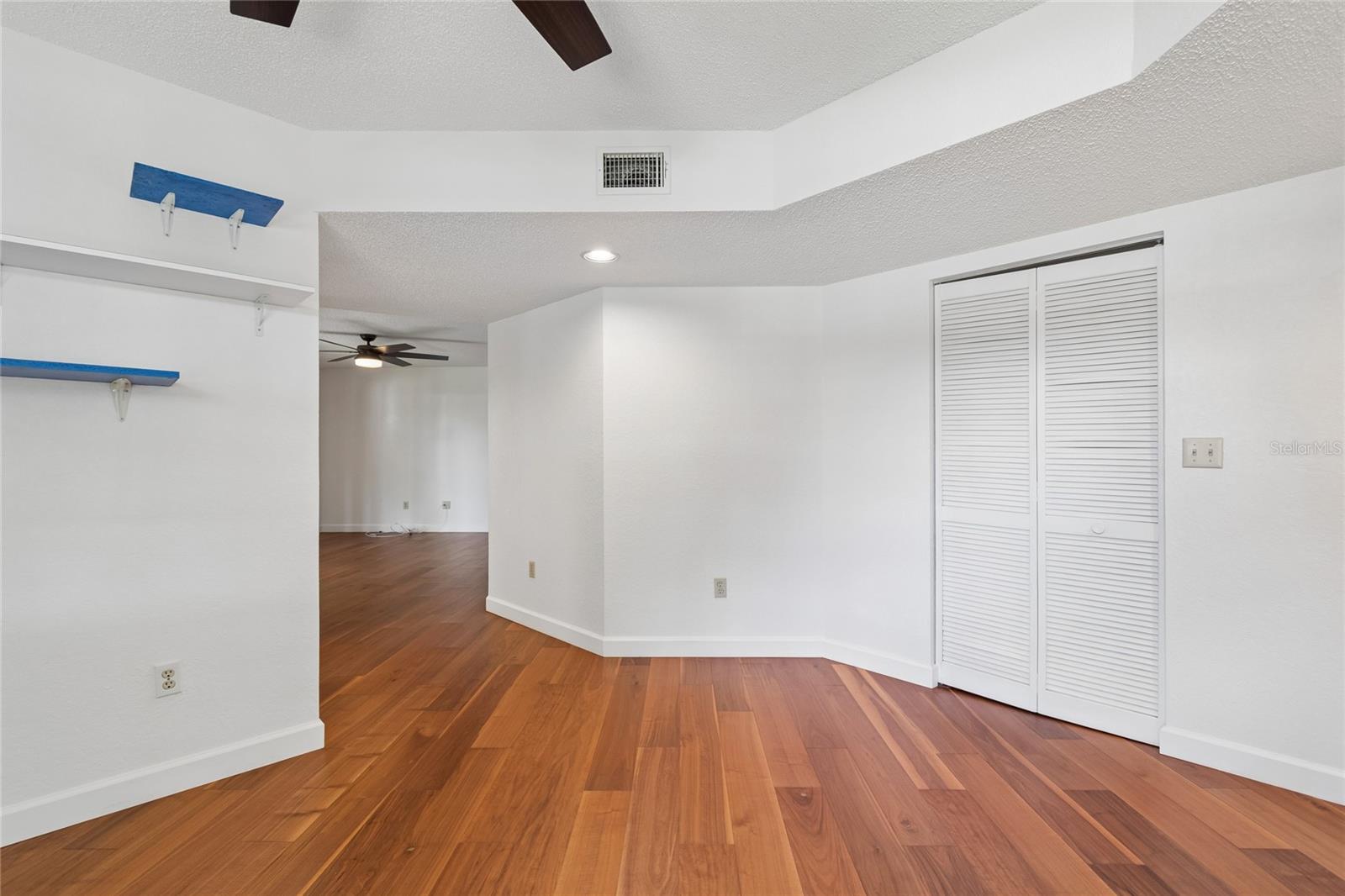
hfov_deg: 100.4
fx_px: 560
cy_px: 448
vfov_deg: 77.3
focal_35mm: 15
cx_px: 672
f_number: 4.5
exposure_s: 1/13
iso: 100
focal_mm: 10
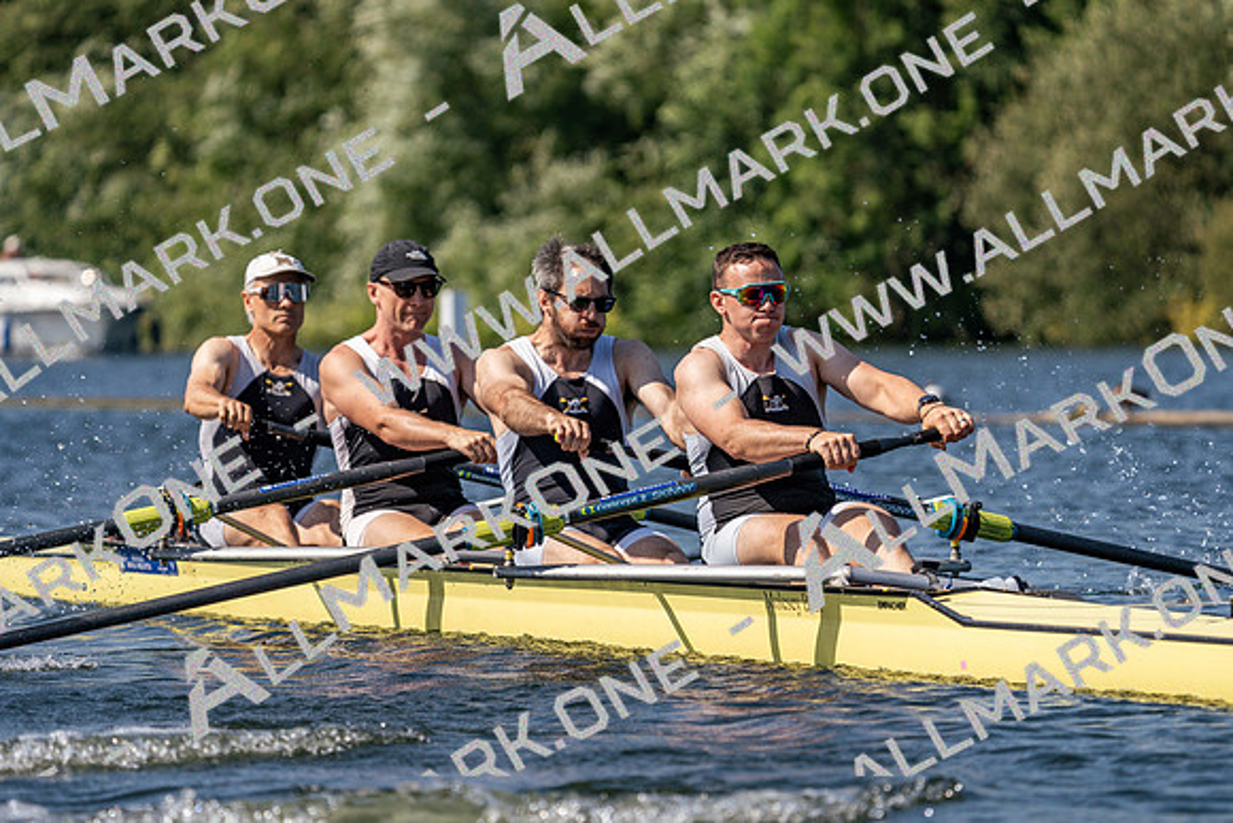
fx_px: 9729
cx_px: 616
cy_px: 412
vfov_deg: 4.8
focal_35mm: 284
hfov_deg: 7.3
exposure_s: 1/2000
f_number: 5.6
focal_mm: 284
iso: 200
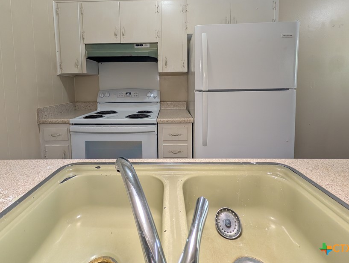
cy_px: 99
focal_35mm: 15
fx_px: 151
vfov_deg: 80.4
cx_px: 163
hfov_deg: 98.0
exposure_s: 1/120
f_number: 1.7
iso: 62
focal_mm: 2.02
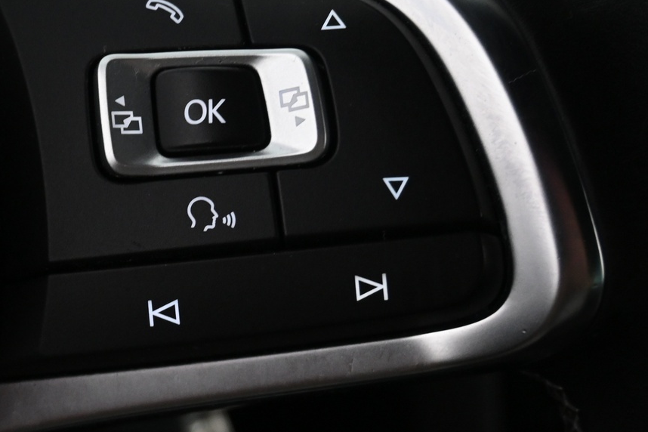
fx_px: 1224
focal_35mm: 68
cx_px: 139
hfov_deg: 29.1
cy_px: 211
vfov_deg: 20.0
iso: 1400
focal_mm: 24
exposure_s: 1/40
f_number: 4.2
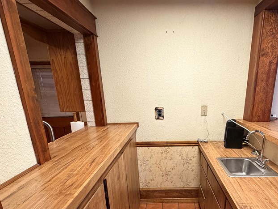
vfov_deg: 57.3
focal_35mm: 23
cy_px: 143
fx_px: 185
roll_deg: +1.4
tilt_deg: -18.0
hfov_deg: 72.8
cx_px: 172
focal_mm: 2.22
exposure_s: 1/60
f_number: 2.2
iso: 400
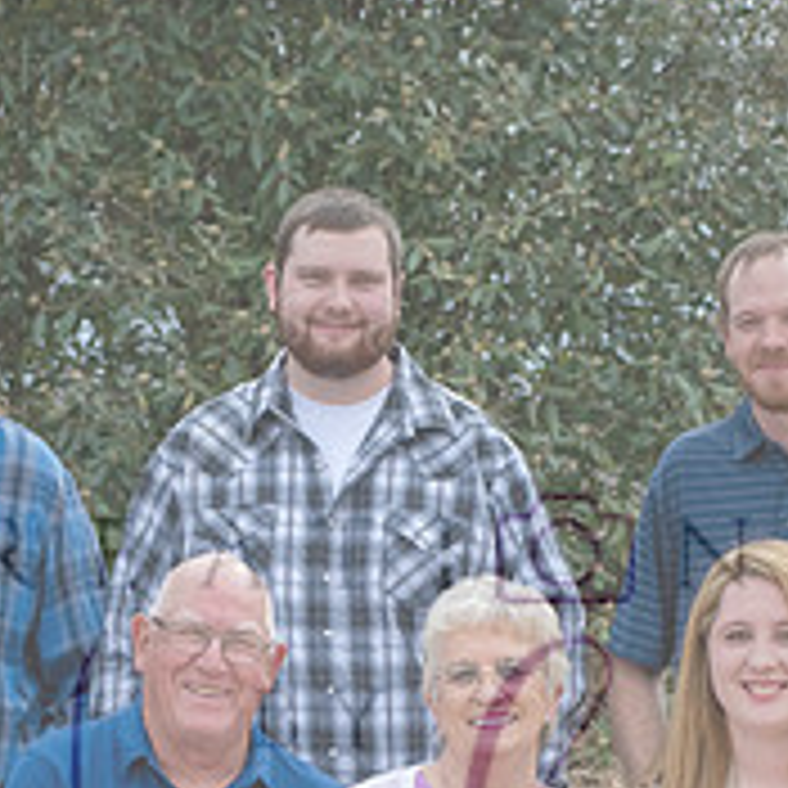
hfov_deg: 7.8
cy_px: 808
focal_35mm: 225
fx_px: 5795
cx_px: 374
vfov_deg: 7.7
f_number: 6.3
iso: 400
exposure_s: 1/640
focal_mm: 80
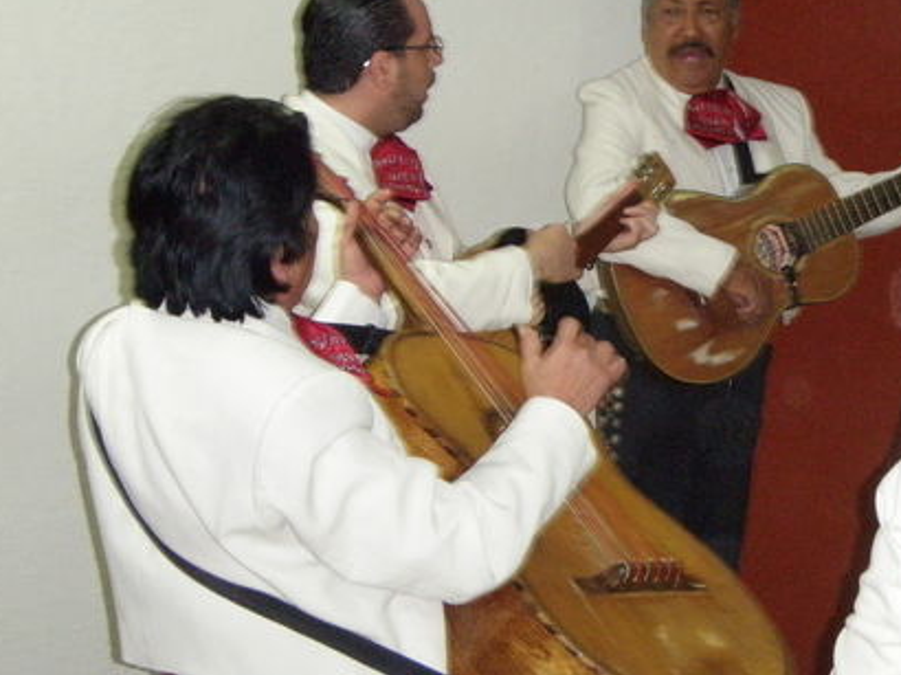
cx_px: 653
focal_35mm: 100
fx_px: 2601
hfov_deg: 19.5
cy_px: 200
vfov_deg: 14.7
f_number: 4.5
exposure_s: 1/50
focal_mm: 11.45
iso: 500
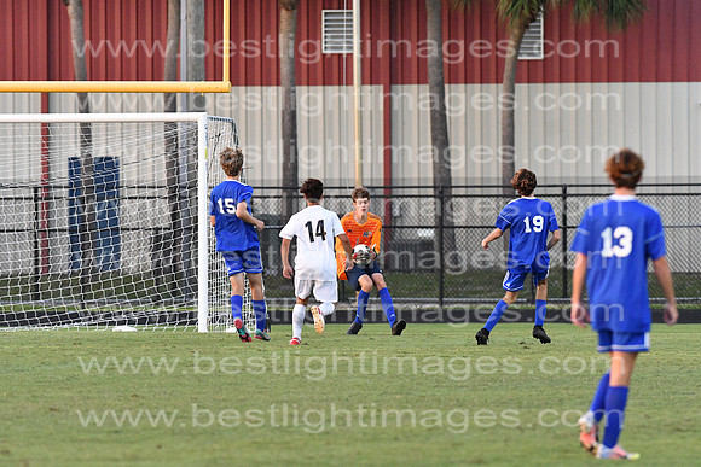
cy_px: 234
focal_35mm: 450
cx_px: 350
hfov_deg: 4.6
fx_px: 8764
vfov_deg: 3.1
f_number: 4.5
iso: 4000
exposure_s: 1/1000
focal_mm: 300
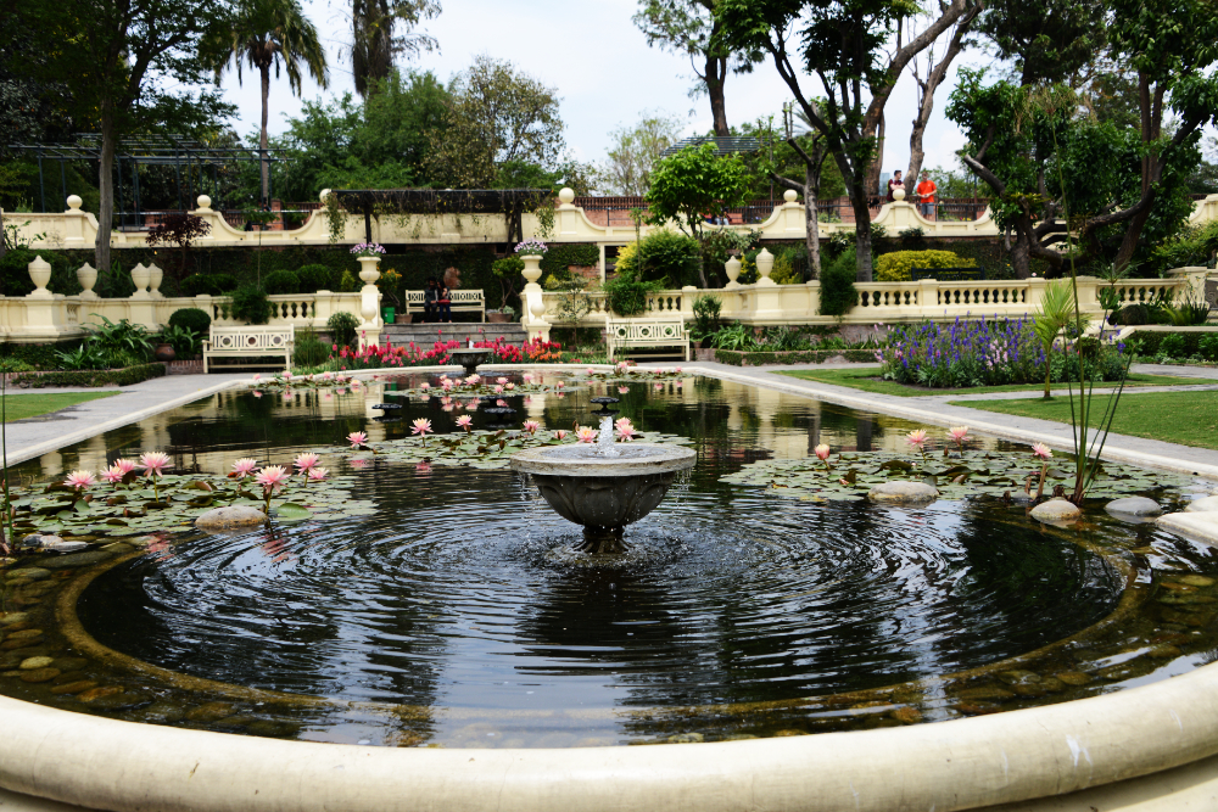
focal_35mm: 38
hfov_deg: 50.7
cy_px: 406
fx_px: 1286
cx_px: 609
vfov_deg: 35.1
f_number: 6.3
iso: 400
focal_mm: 38
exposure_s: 1/1000
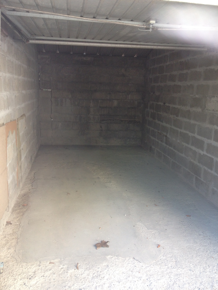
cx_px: 109
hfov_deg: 40.7
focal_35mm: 35
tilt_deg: -16.2
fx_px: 294
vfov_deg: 52.6
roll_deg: -0.6
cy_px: 145
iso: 80
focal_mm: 4.28
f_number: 2.4
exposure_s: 1/120
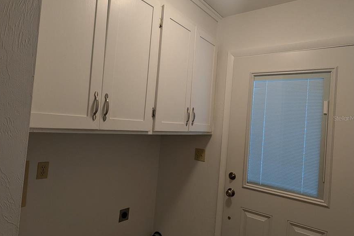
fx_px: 226
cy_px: 118
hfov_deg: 76.1
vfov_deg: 55.1
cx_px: 178
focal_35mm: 23
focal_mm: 2.35
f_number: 2.2
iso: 48
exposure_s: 1/60
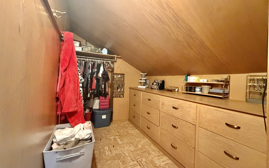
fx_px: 110
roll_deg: -2.0
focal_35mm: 15
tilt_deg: +0.5
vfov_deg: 74.8
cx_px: 136
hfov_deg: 101.5
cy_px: 81
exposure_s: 1/60
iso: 1250
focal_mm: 2.22
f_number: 2.2
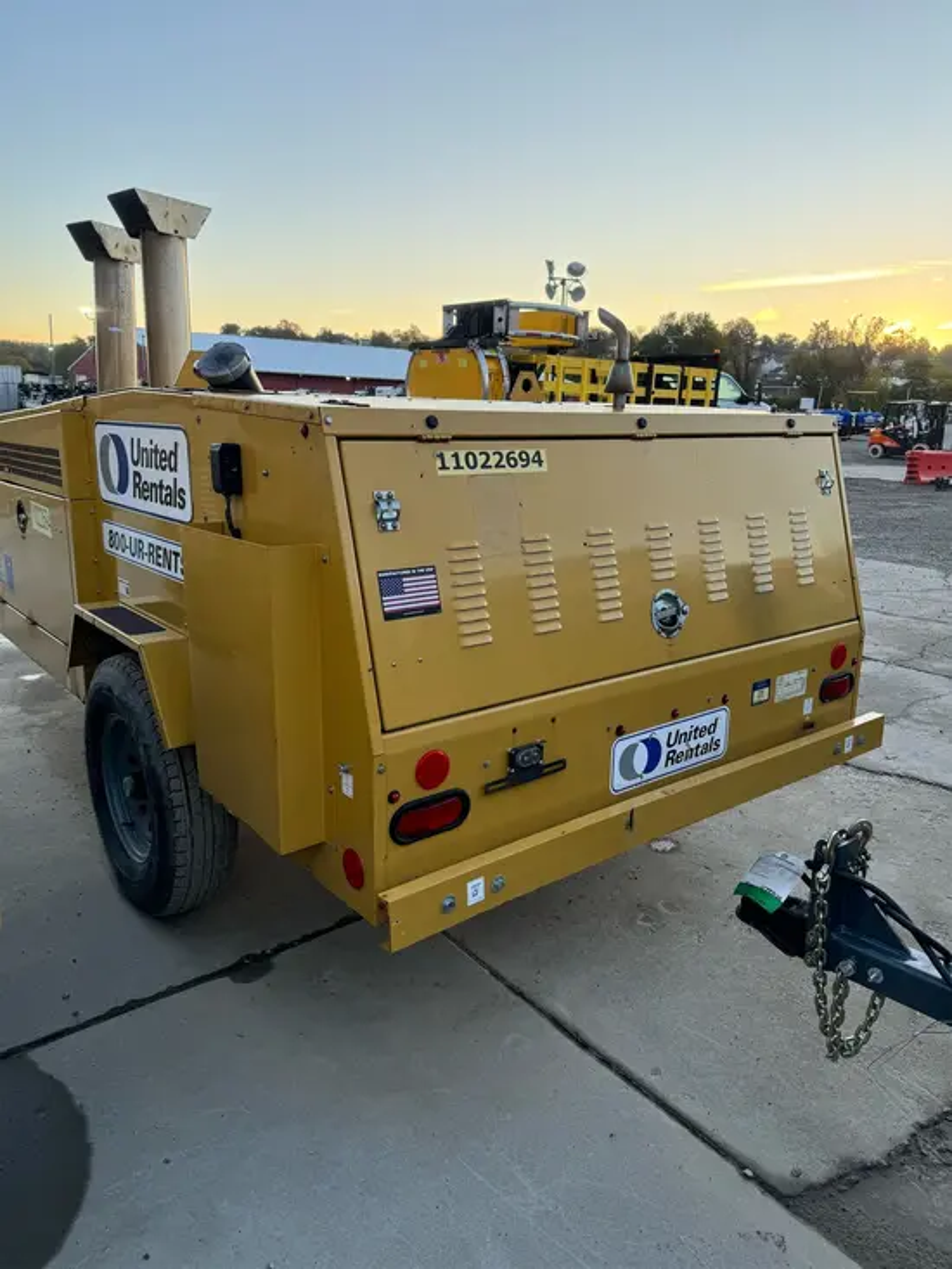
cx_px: 476
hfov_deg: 56.8
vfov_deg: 71.6
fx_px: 880
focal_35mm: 24
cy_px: 634
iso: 80
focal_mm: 6.76
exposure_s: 1/340
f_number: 1.78
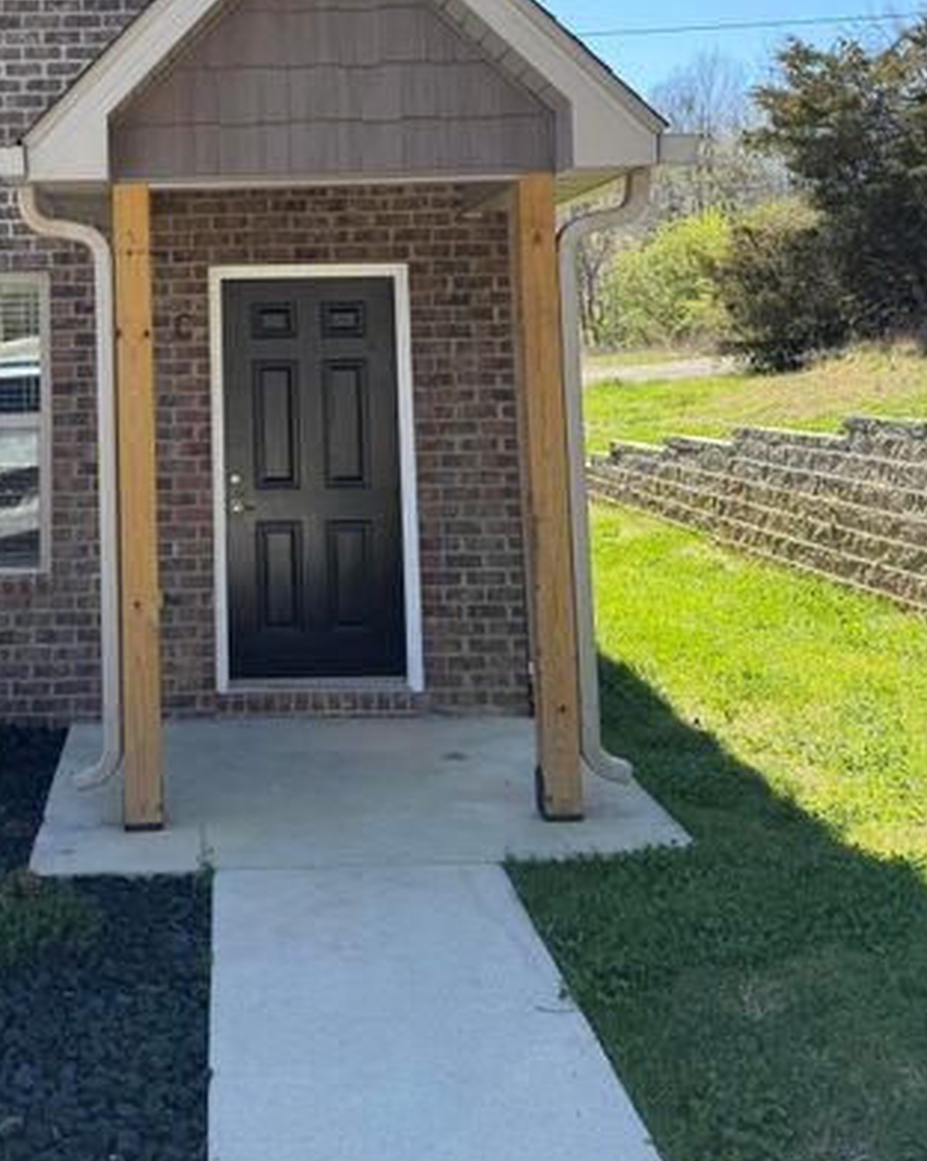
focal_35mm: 40
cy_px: 245
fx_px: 1374
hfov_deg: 36.2
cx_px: 202
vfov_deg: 43.8
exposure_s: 1/2611
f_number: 1.78
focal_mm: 6.76
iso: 100
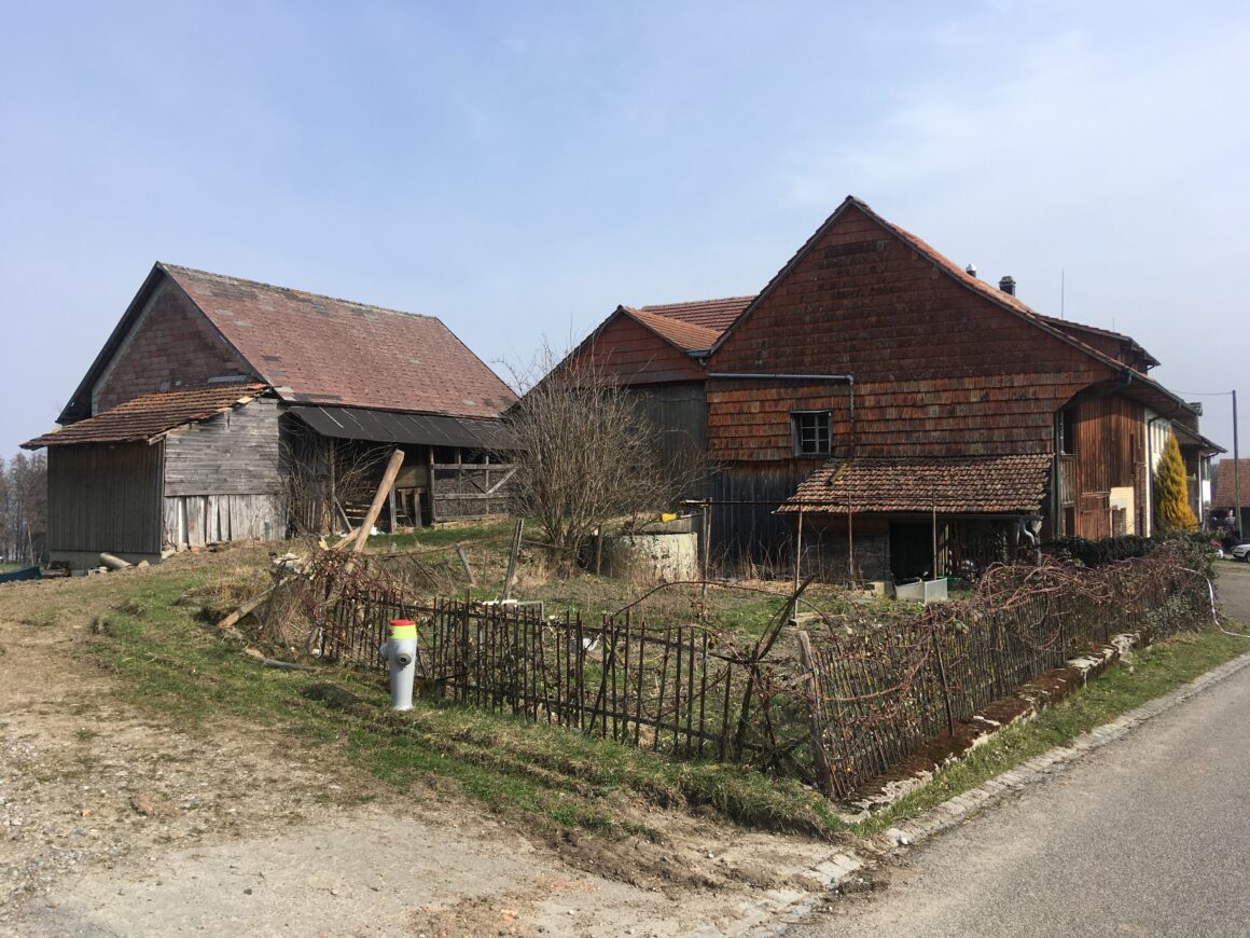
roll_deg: -0.1
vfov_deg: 48.2
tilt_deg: -1.4
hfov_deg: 61.7
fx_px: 1047
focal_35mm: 29
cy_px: 469
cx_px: 625
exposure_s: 1/1202
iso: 25
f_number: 2.2
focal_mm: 4.15
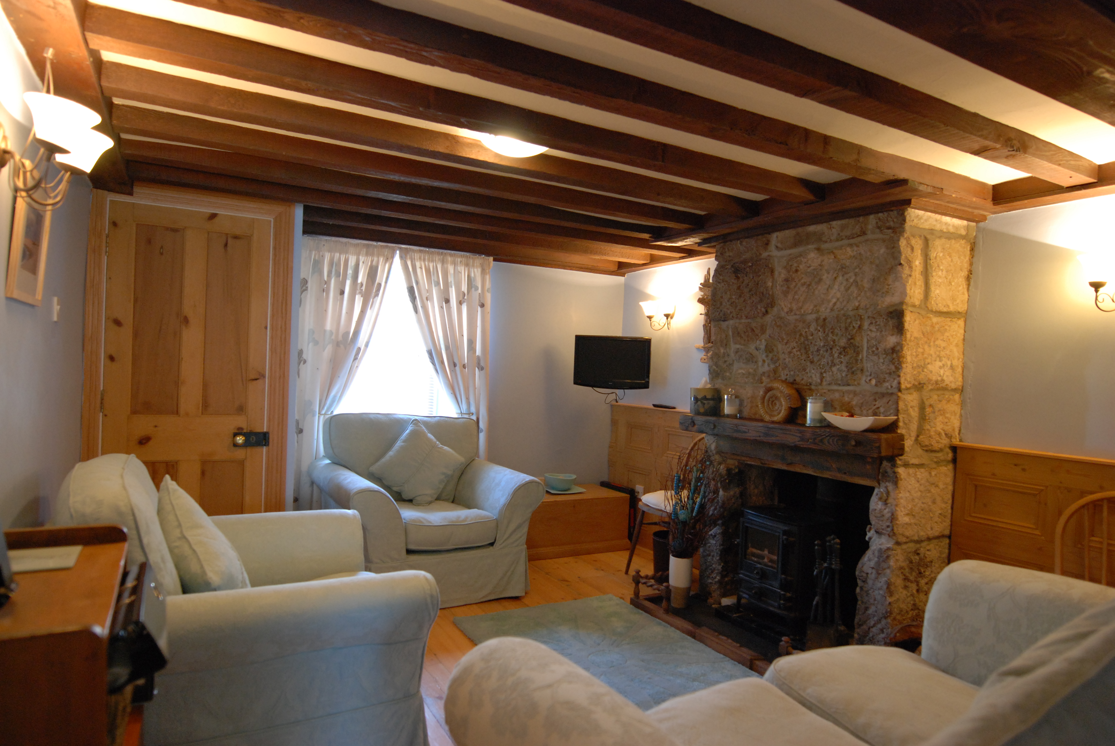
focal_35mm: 21
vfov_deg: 59.6
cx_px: 558
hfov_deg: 81.1
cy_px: 373
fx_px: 651
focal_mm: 14
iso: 640
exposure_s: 1/40
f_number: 3.2
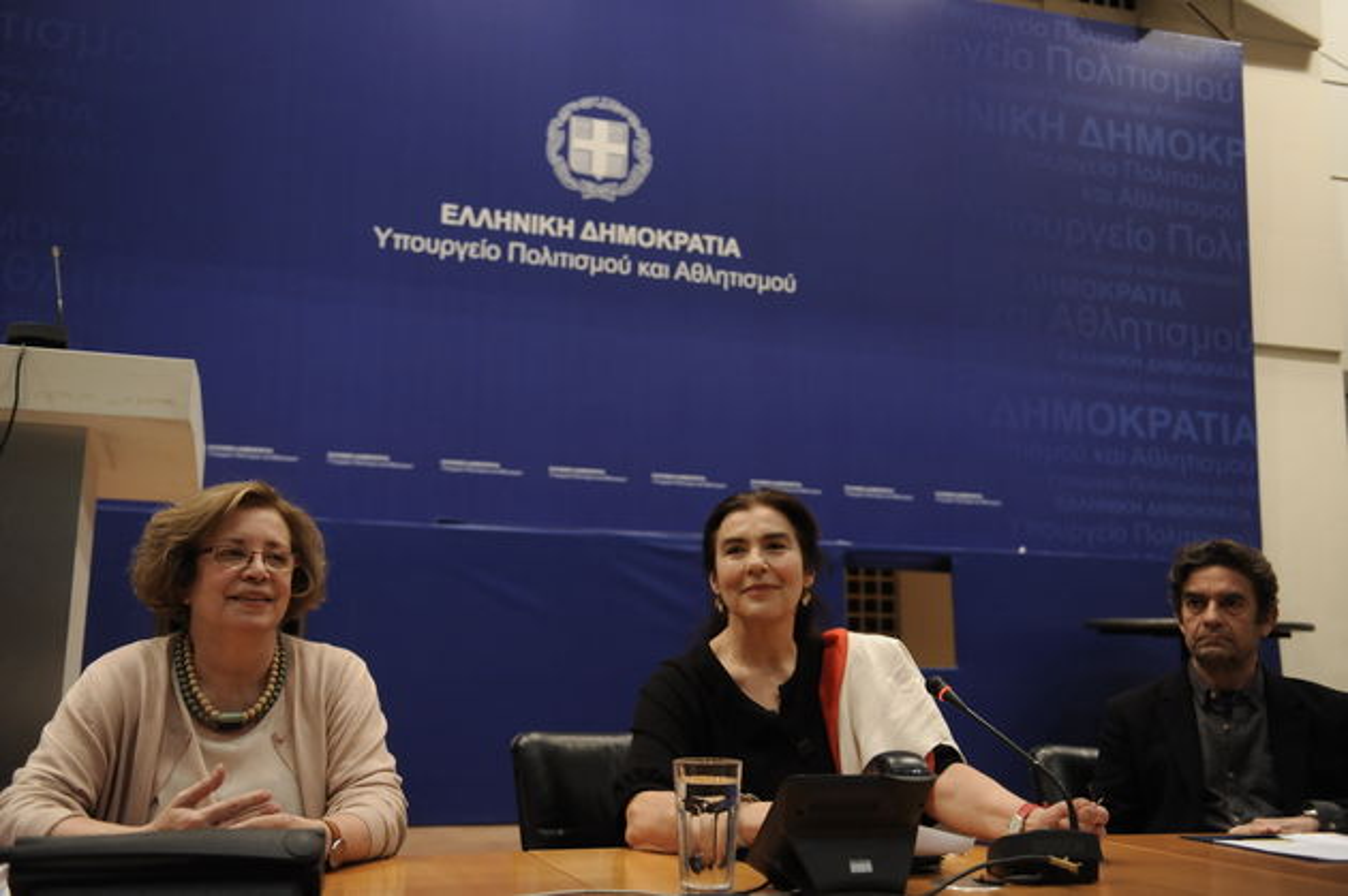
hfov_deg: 53.2
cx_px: 674
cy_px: 448
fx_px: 1347
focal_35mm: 36
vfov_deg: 36.8
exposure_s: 1/125
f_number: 2.8
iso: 2500
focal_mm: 36
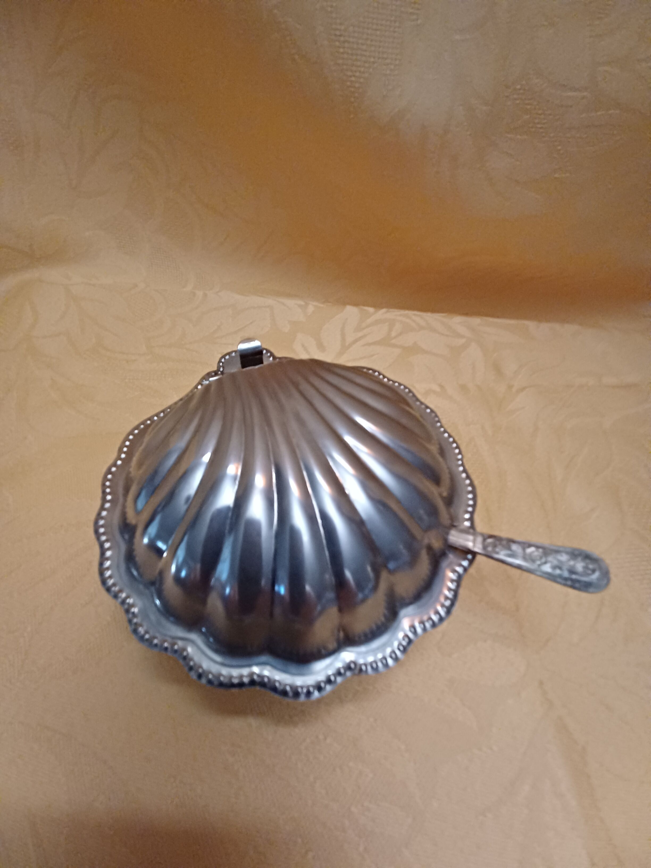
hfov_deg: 89.9
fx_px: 326
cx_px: 326
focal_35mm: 13
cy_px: 434
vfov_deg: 106.2
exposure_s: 1/14.3
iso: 320
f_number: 2.2
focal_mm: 1.42
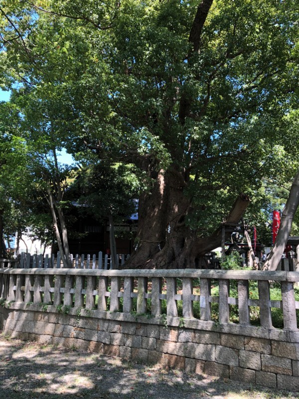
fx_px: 322
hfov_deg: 49.7
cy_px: 200
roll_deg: +0.1
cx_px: 150
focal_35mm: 28
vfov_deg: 63.4
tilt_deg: +11.9
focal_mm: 3.99
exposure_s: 1/120
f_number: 1.8
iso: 32
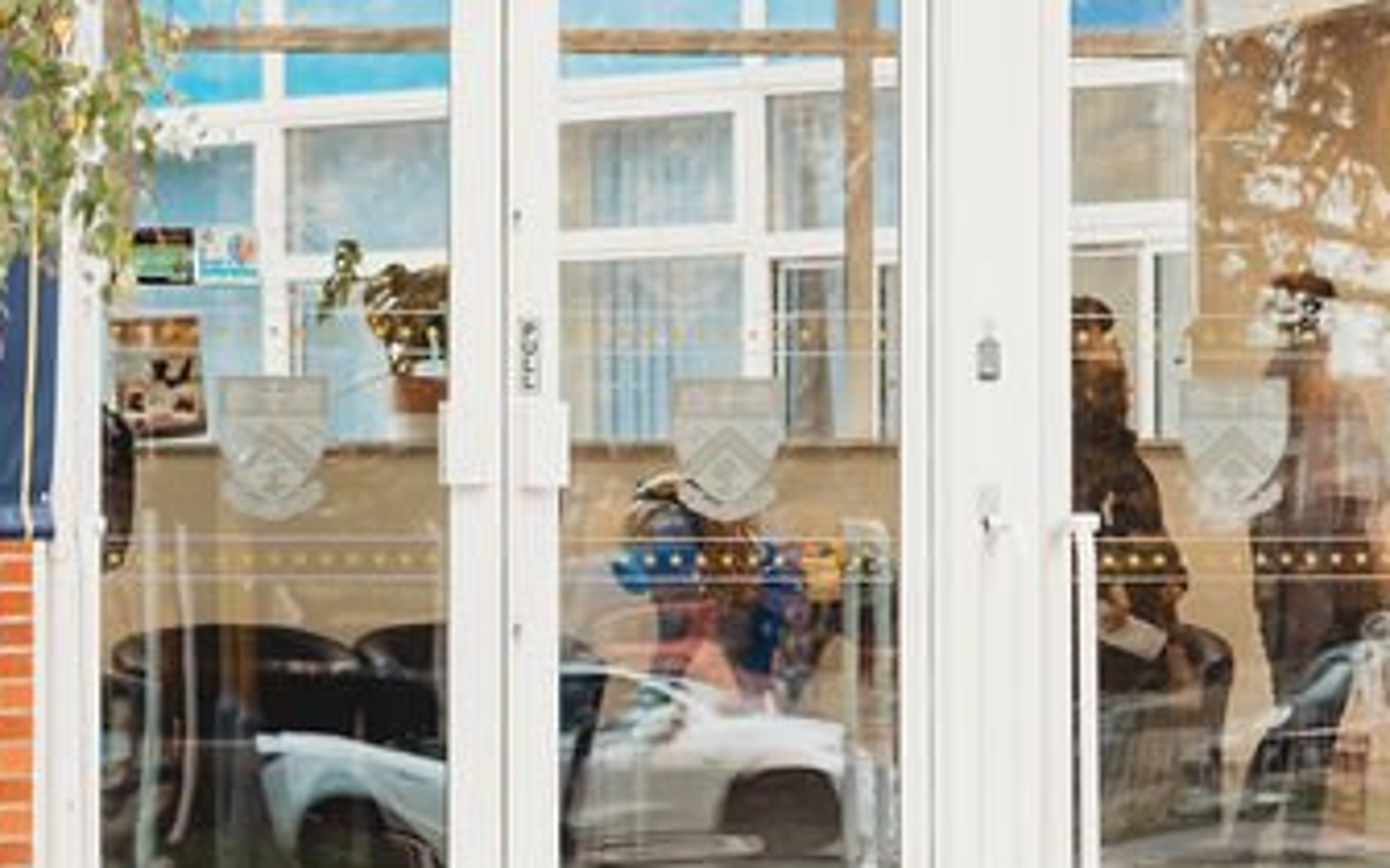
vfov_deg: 4.8
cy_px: 19
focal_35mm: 271
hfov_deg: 7.7
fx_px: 10266
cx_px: 1197
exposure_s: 1/640
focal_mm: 85
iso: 1250
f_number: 2.5
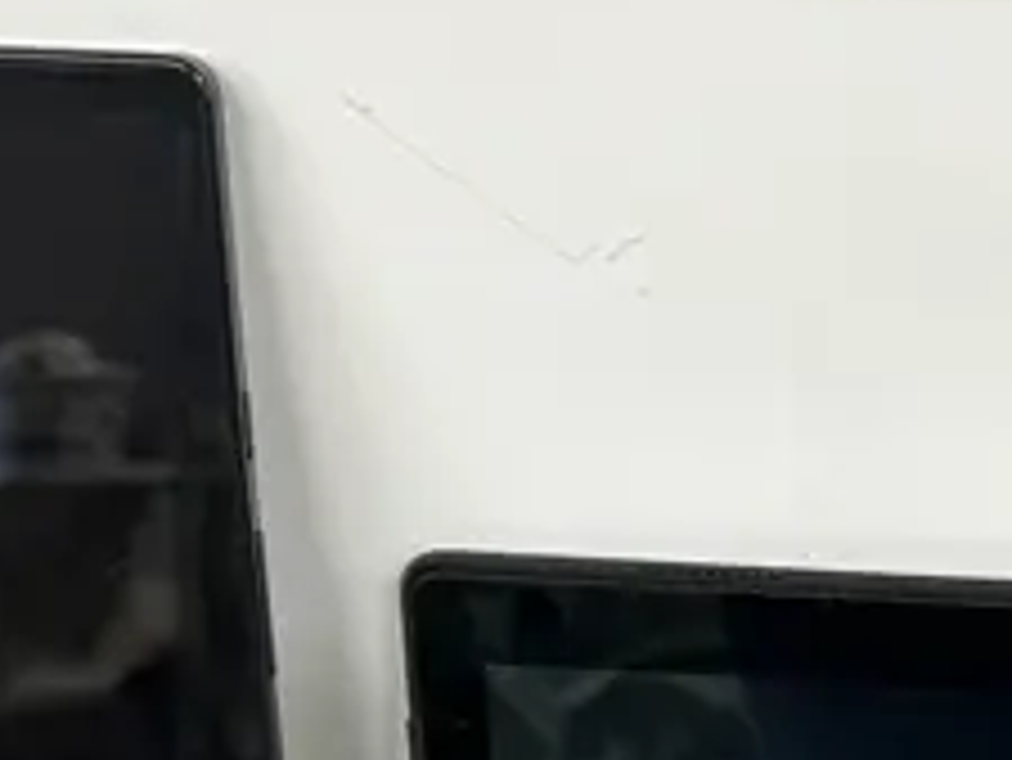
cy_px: 1237
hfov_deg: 17.1
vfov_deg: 12.7
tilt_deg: -38.2
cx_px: 1277
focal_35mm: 109
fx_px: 3188
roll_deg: -3.4
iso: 125
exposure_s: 1/50
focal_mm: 6.86
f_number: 1.78
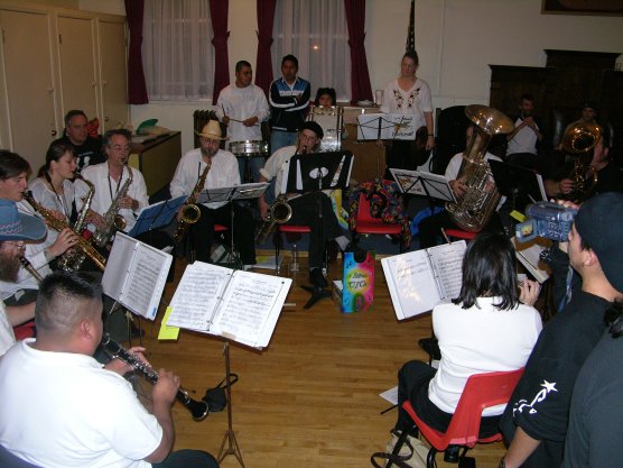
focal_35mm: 35
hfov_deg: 52.6
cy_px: 234
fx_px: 630
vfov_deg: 40.7
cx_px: 312
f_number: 2.8
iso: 200
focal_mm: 8.9
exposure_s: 1/60.1
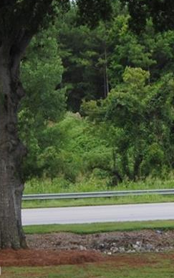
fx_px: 1101
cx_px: 117
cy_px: 148
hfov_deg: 9.0
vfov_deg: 14.4
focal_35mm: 145
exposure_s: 1/125
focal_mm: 18
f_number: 5.6
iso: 100
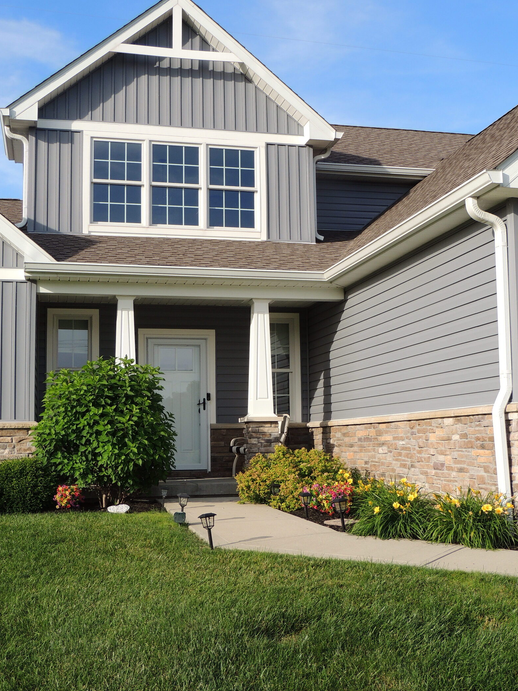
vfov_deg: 42.9
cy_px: 362
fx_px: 878
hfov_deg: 32.9
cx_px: 255
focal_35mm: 44
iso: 100
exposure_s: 1/640
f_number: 3.3
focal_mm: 7.1
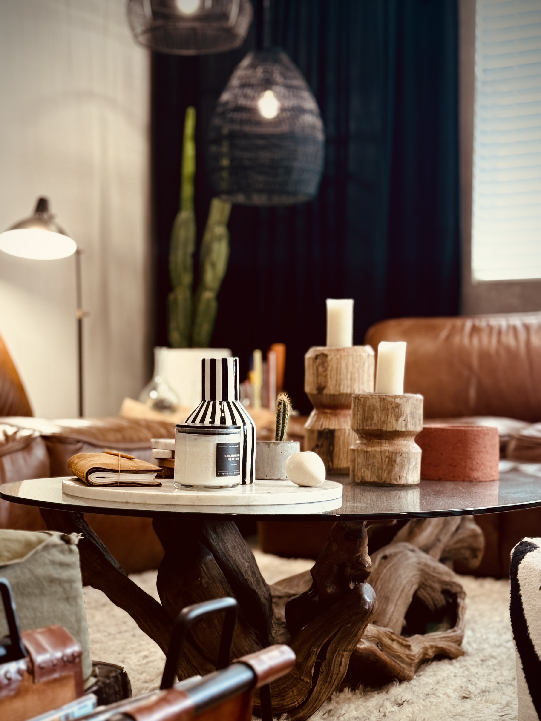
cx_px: 240
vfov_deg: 32.6
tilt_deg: -1.8
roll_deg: -2.3
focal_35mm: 59
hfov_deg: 24.8
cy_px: 430
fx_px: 1229
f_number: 1.78
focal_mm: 6.76
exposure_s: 1/120
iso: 250
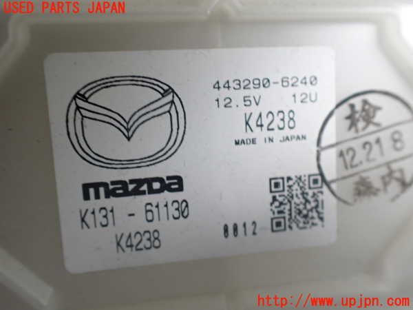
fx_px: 358
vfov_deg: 46.8
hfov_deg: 60.0
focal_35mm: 30
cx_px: 206
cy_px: 155
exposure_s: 1/125
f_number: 2.3
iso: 200
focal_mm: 5.4
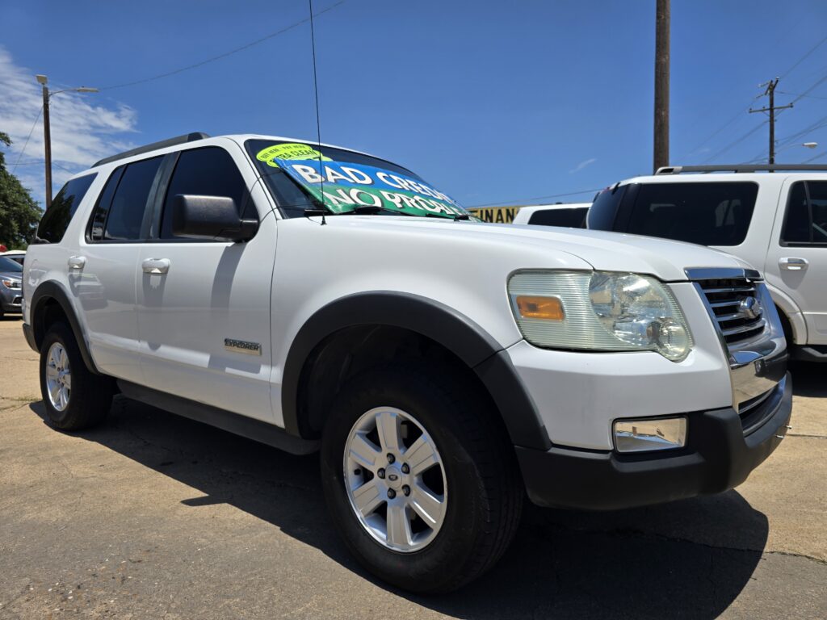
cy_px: 310
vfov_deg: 58.9
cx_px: 414
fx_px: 549
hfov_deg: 73.9
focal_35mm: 23
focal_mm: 6.3
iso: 12
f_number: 1.7
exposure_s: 1/1186
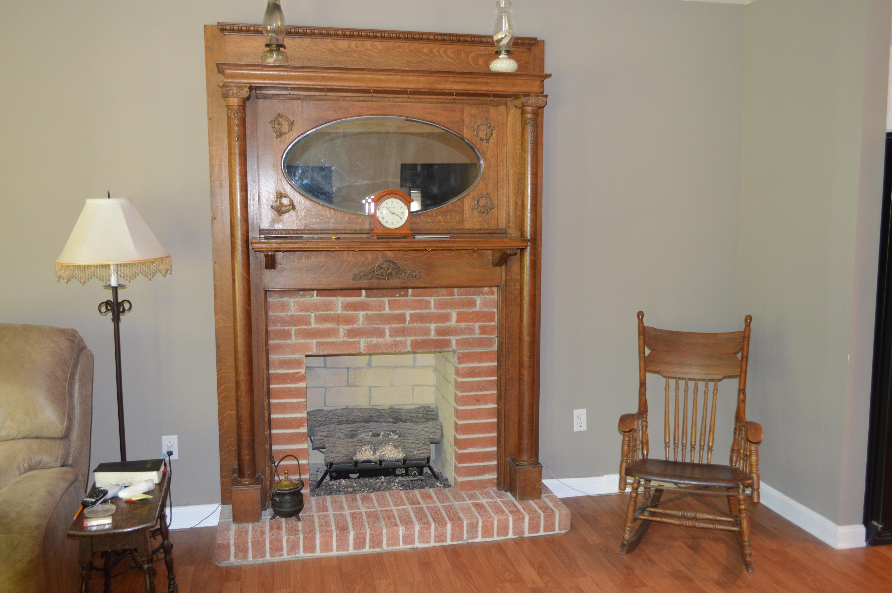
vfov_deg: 39.9
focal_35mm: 33
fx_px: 817
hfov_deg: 57.3
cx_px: 446
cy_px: 296
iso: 1400
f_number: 3.8
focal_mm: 22
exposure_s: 1/60
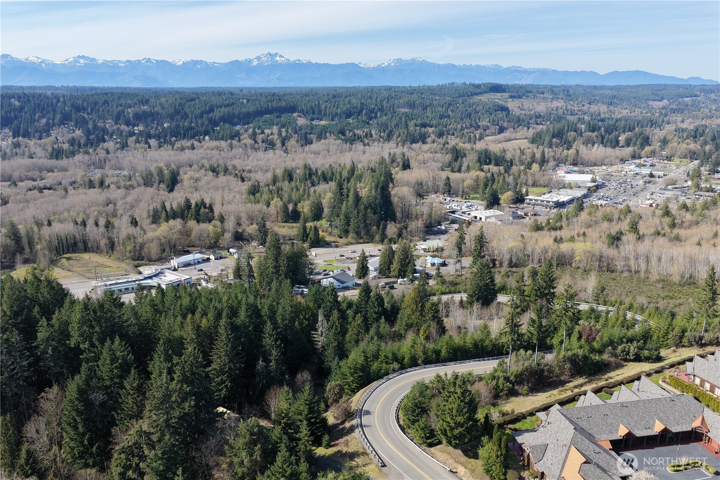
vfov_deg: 46.4
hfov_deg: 65.5
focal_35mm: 28
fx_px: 560
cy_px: 240
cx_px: 360
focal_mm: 14.45
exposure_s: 1/1600
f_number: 2.8
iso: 400
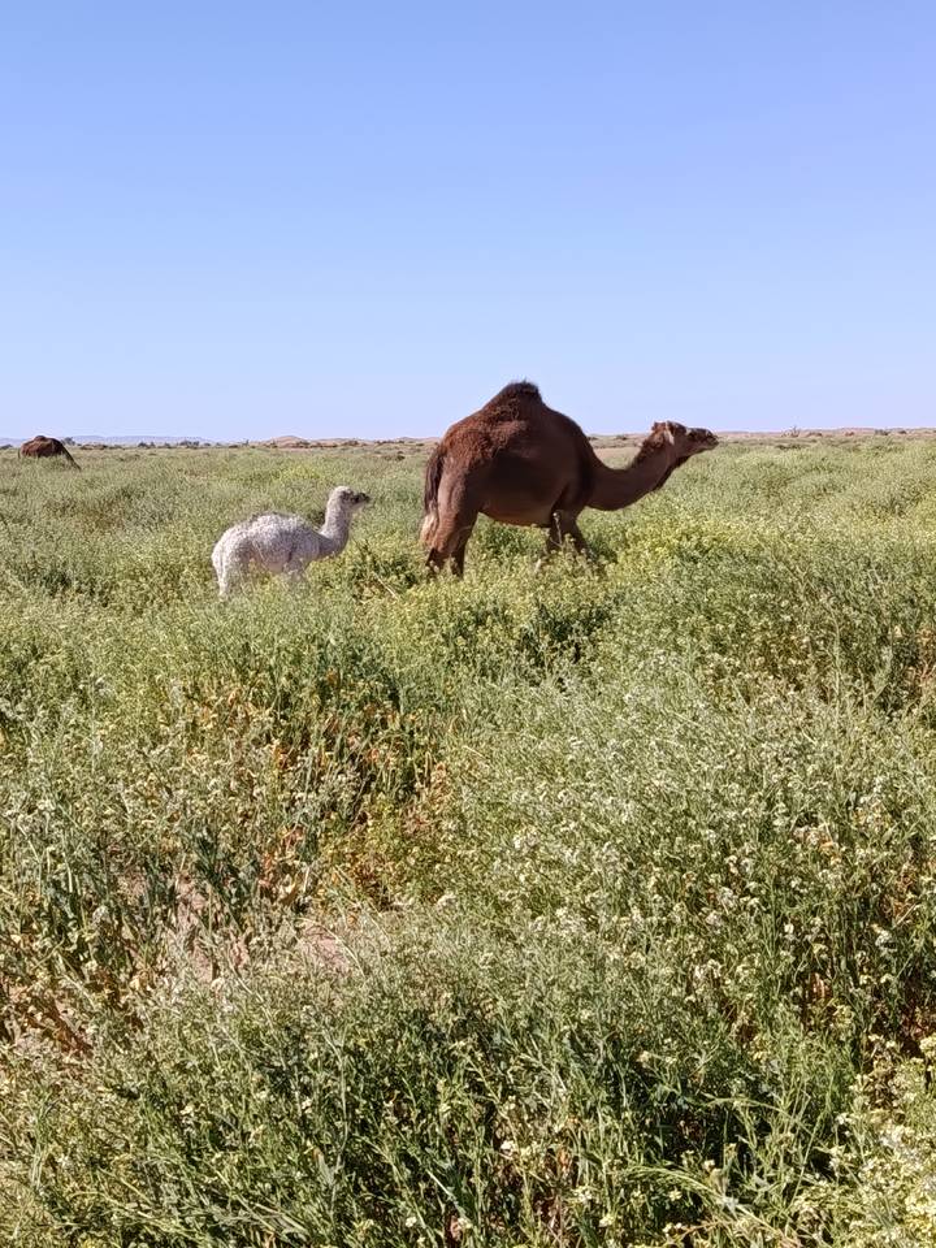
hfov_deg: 30.3
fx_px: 1731
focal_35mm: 48
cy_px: 624
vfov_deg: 39.7
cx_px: 468
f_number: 1.7
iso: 50
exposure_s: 1/555
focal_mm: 5.24
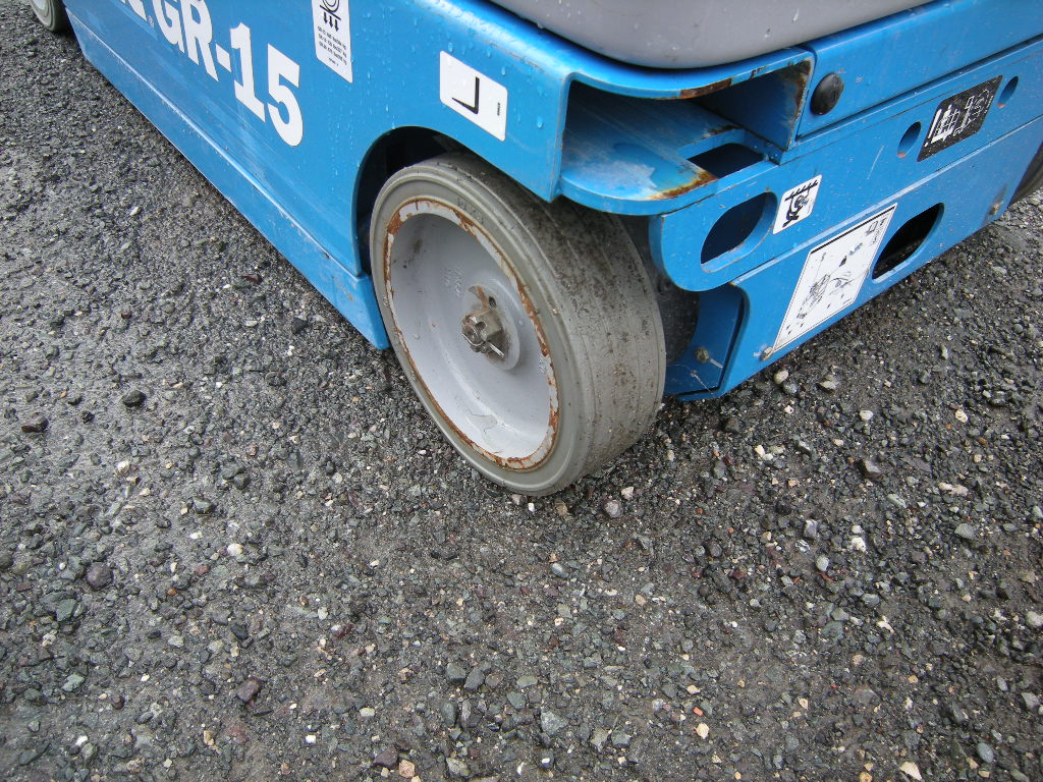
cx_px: 522
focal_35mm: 28
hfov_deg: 63.4
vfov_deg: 49.7
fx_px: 844
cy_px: 391
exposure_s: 1/168
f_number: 2.8
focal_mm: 4.7
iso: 64
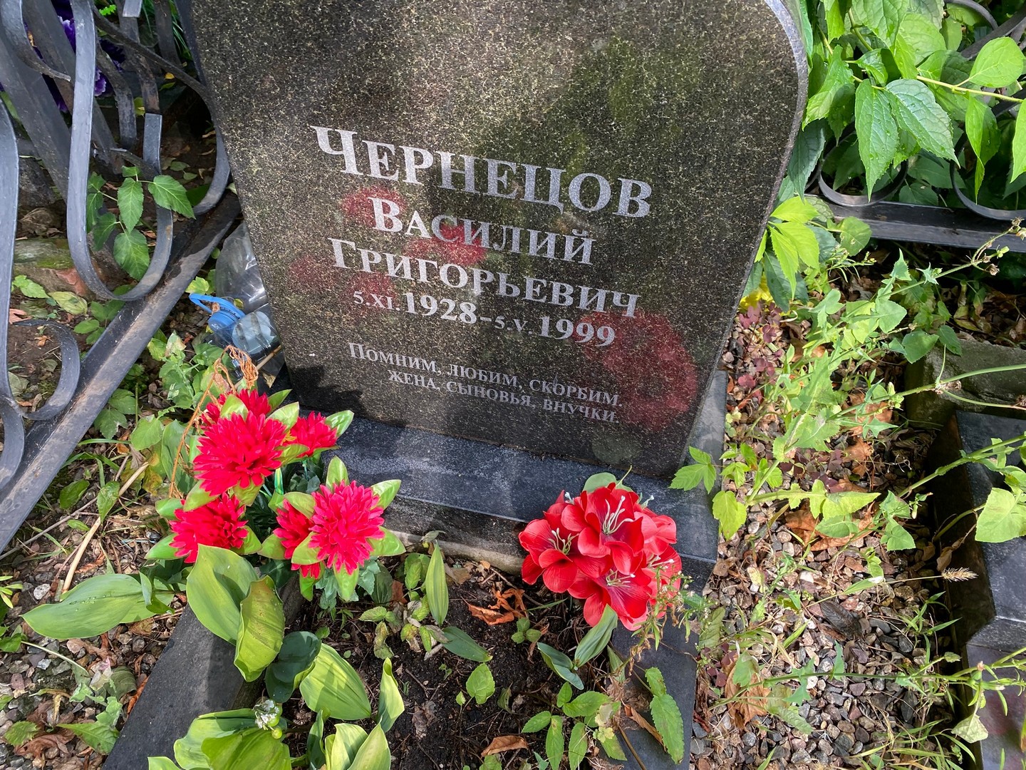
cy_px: 385
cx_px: 513
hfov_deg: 67.3
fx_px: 771
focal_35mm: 26
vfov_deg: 53.1
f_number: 1.8
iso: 32
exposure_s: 1/136
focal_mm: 4.25
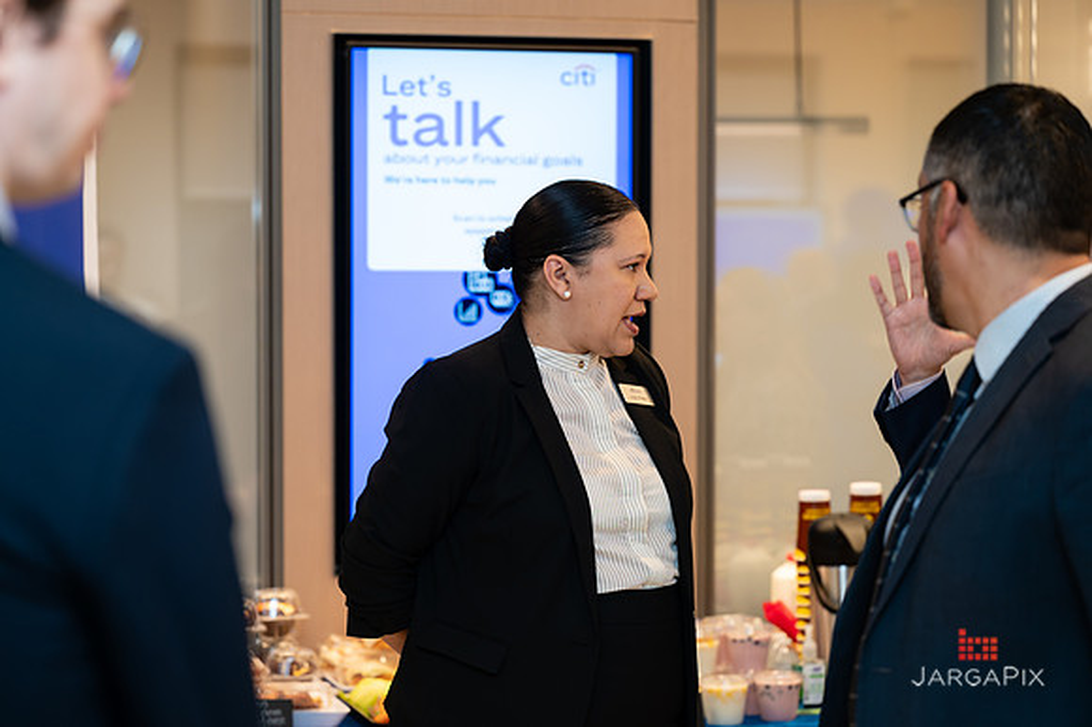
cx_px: 546
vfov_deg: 15.7
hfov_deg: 23.5
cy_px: 364
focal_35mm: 87
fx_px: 2627
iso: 400
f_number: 3.2
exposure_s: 1/160
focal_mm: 84
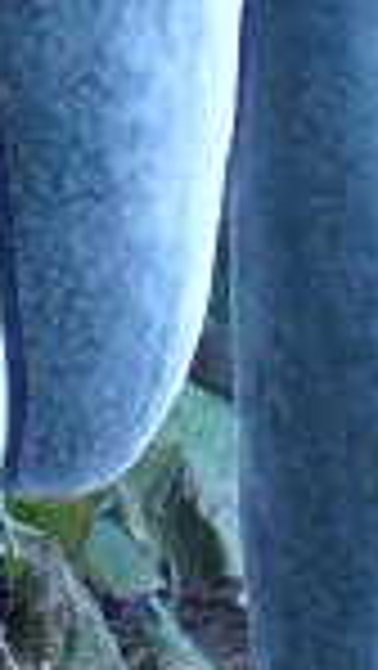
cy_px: -144
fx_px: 6849
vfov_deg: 5.6
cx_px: 274
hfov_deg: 3.2
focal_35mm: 385
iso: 200
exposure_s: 1/30
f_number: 3.1
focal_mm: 9.9
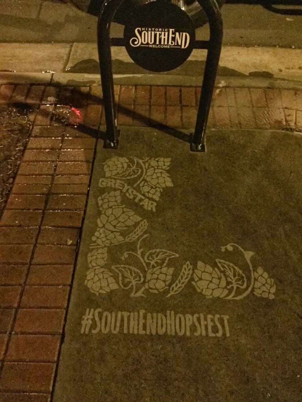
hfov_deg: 48.2
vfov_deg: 61.7
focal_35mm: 29
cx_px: 151
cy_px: 201
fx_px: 337
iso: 2000
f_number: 2.2
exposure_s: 1/15
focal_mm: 4.15
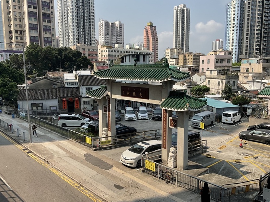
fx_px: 226
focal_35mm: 29
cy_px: 101
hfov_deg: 61.7
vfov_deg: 48.2
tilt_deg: -10.4
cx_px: 135
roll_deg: +0.9
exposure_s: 1/1730
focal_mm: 3
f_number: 1.8
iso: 16
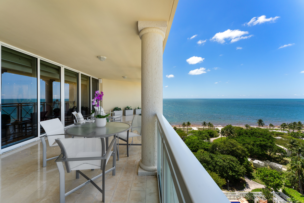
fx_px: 118
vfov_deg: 81.2
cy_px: 102
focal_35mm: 14
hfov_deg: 104.3
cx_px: 152
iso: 400
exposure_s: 1/320
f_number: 10
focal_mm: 14
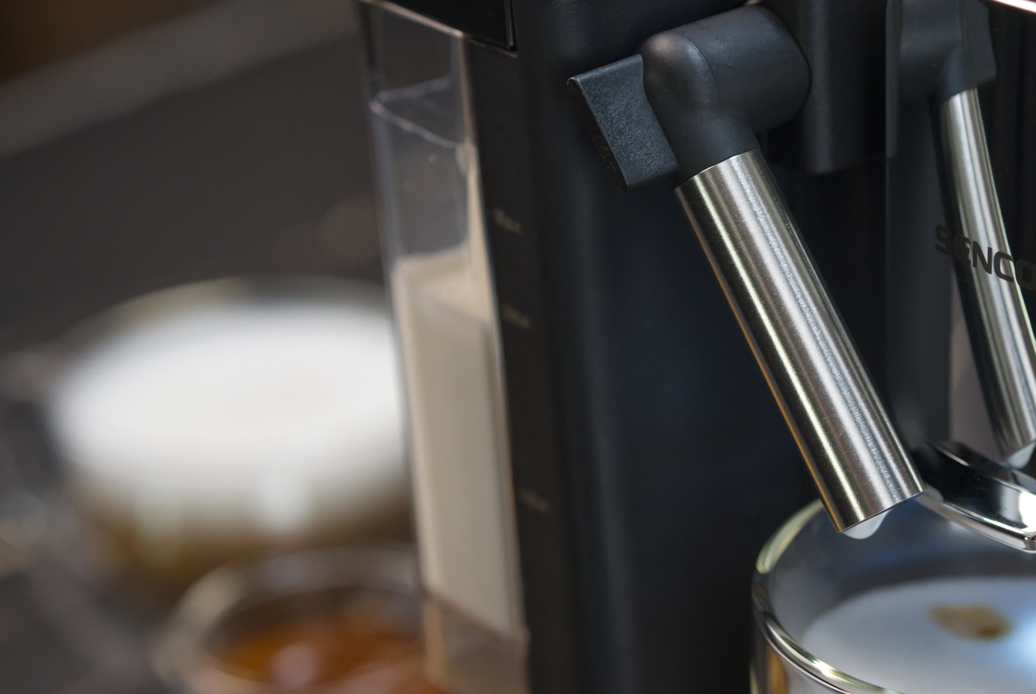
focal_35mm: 98
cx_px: 797
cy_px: 378
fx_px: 2823
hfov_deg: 20.6
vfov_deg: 14.0
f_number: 3.2
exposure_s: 1/320
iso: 2500
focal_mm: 50
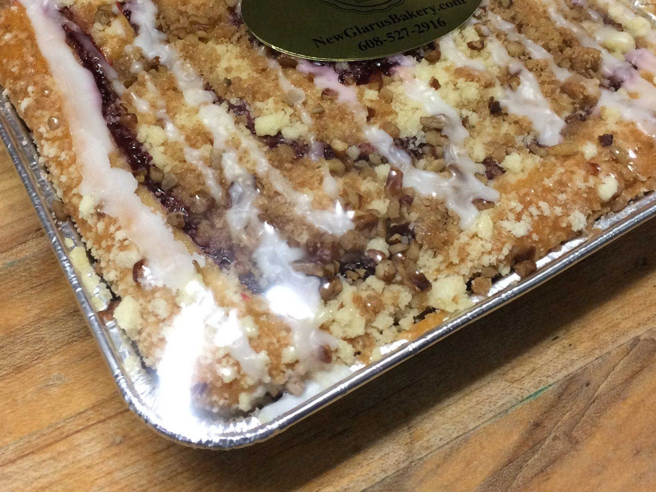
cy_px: 120
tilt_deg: -49.5
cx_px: 319
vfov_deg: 32.2
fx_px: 834
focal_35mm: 44
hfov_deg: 42.9
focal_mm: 4.15
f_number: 2.2
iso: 64
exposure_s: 1/30
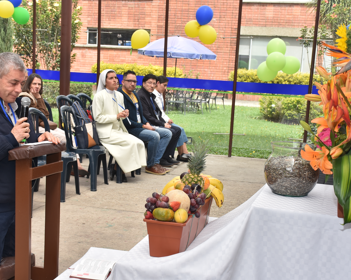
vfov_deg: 23.8
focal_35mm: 64
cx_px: 156
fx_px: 665
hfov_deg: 29.6
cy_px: 159
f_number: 7.1
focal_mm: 30
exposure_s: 1/200
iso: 110
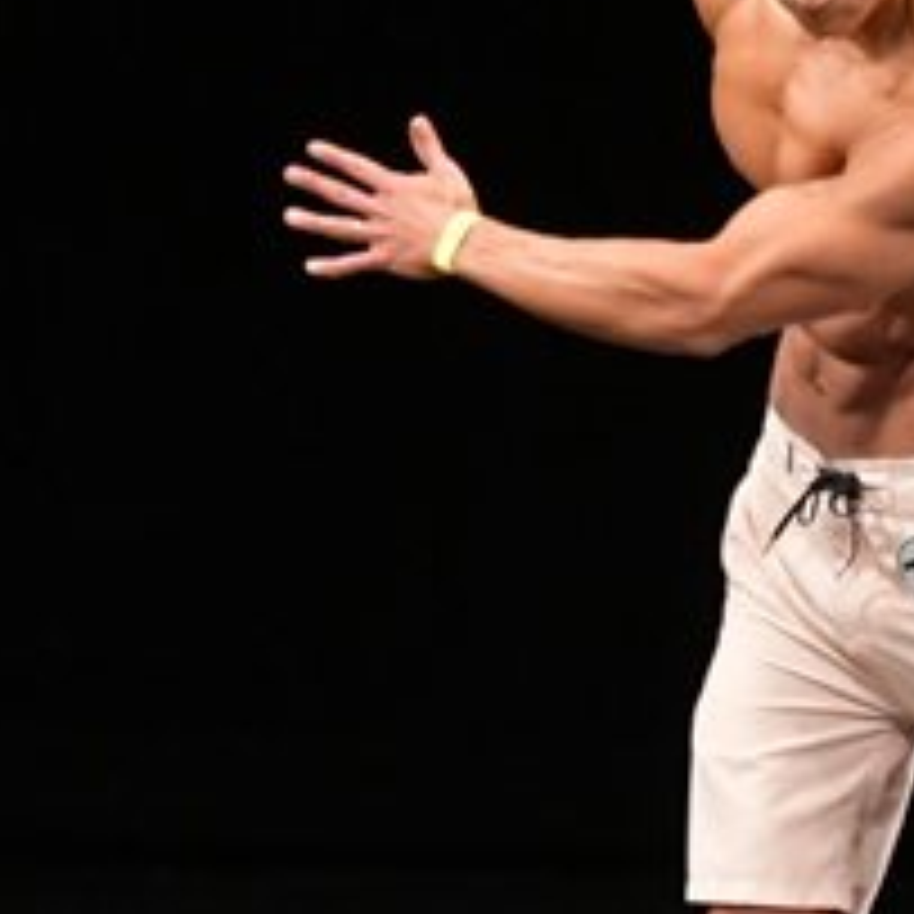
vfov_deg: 1.9
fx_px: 27602
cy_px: 513
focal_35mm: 924
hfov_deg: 1.9
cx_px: 1276
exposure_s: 1/400
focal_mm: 190
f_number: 5.6
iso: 3200
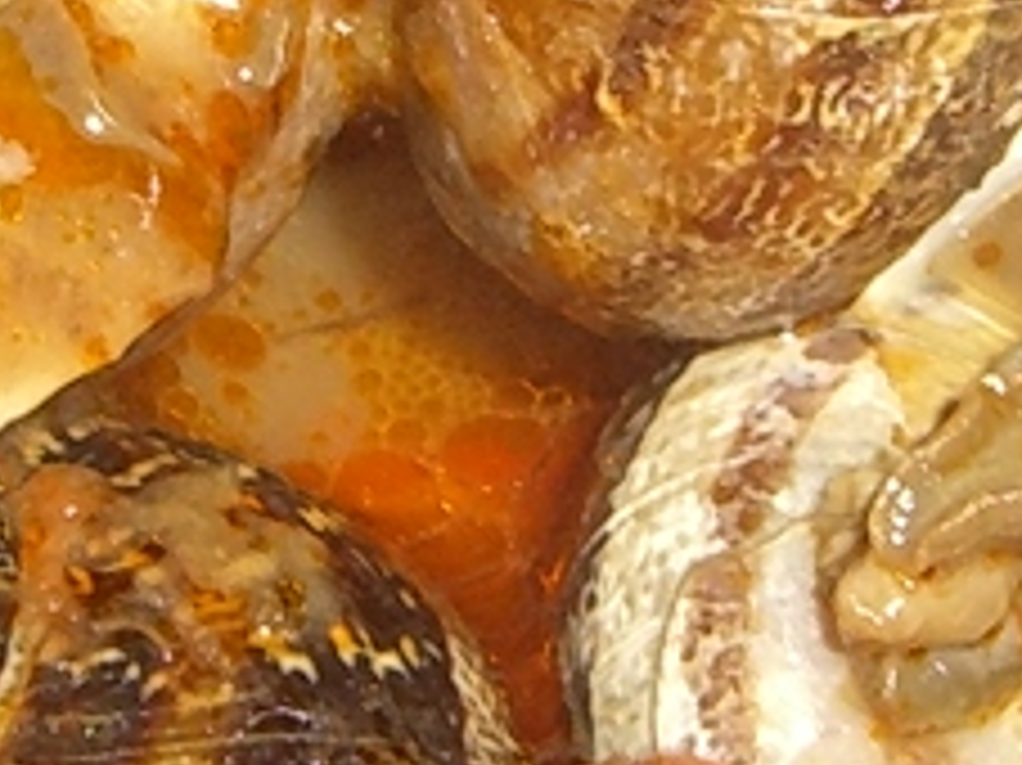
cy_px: 194
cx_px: 419
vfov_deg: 5.5
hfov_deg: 7.4
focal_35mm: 268
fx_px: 7908
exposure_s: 1/60
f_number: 4.3
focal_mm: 6.2
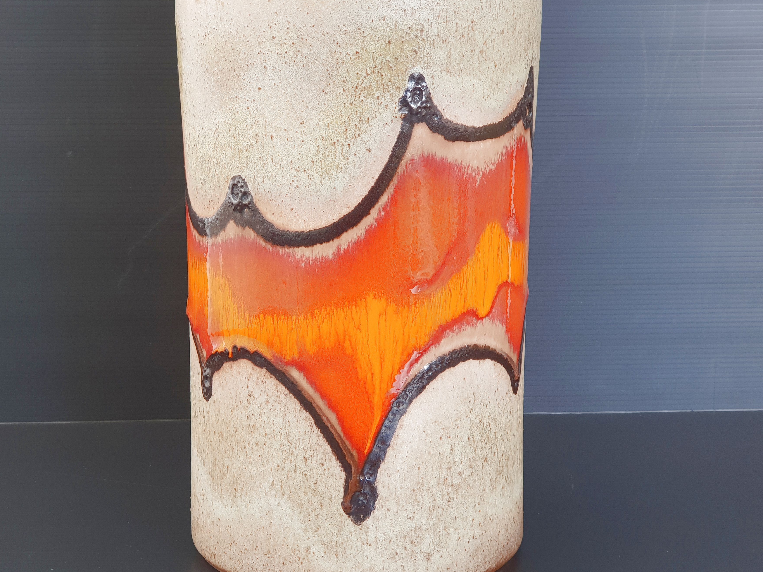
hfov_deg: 32.2
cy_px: 286
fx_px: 1323
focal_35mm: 60
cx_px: 341
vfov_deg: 24.4
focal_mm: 6
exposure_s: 1/33
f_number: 2.4
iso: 80
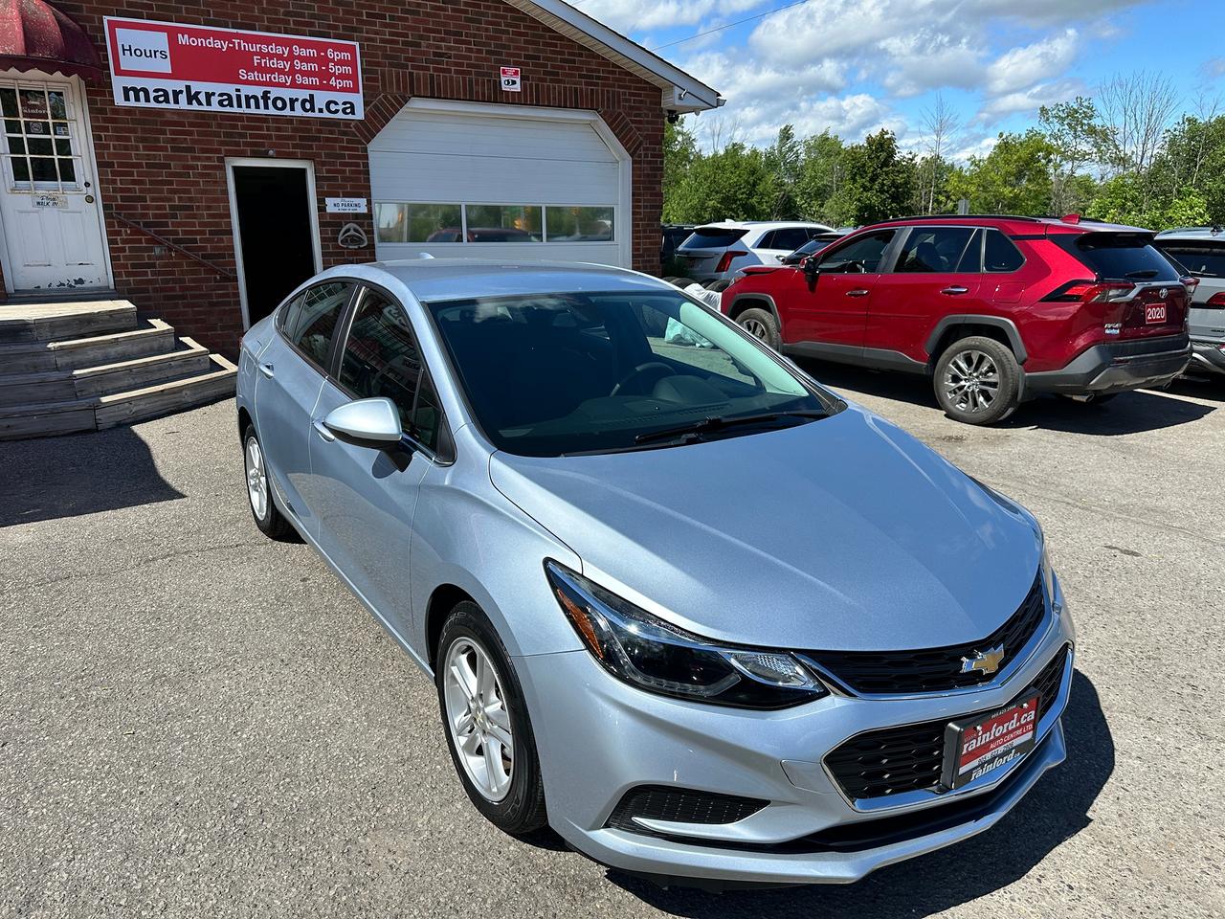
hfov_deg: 71.6
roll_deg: +0.4
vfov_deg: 56.8
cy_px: 460
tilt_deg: -14.3
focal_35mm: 24
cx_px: 612
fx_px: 849
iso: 80
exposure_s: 1/5000
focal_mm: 6.86
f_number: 1.78
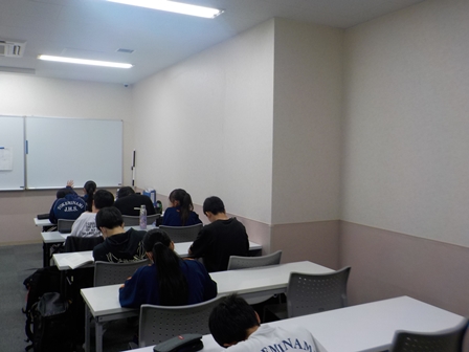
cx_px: 234
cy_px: 176
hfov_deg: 60.0
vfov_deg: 46.8
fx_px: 406
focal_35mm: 30
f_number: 3.3
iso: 125
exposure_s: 1/40
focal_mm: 4.1
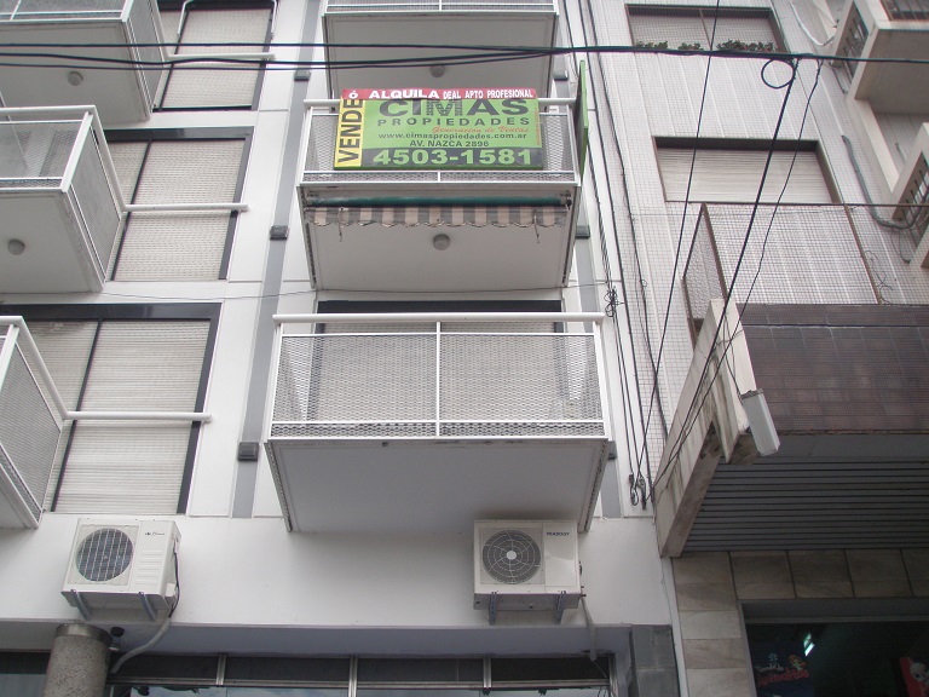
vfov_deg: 37.7
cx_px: 464
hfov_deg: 49.0
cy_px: 348
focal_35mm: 38
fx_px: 1020
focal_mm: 6.7
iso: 80
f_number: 3.5
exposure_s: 1/400
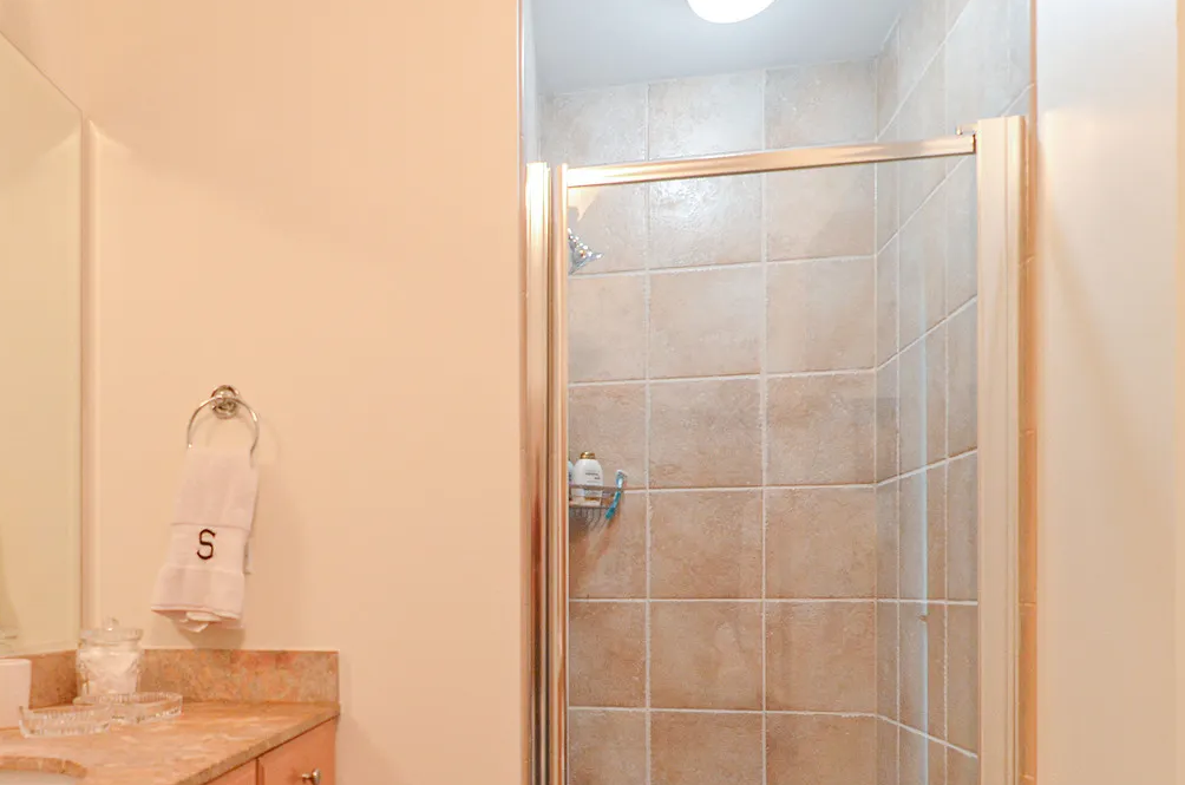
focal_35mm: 27
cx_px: 368
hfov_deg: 65.5
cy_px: 597
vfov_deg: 46.2
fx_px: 881
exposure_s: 1/40
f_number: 3.2
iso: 800
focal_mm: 11
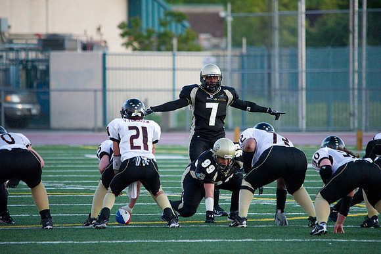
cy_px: 127
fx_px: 5288
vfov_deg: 2.7
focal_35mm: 500
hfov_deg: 4.1
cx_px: 190
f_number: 6.3
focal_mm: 500
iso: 11400
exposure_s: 1/1000
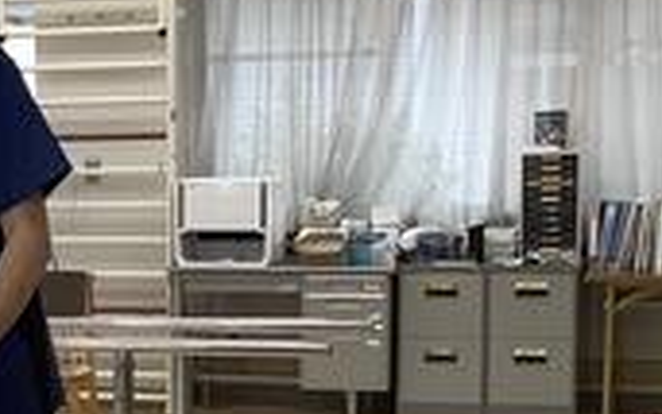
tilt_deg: -8.5
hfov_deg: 17.6
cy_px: 441
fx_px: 2075
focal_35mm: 115
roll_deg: +1.0
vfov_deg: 11.3
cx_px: -31
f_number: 2.4
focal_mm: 3.3
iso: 64
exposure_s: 1/60
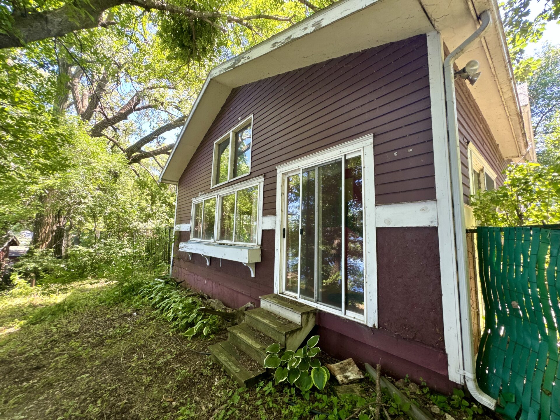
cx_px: 280
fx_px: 226
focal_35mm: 14
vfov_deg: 85.7
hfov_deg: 102.1
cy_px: 210
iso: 80
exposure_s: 1/99
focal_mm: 2.22
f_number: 2.2
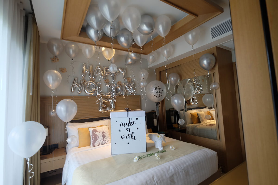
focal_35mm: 17
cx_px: 139
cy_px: 92
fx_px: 131
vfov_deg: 70.4
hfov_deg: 93.3
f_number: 4
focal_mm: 11.5
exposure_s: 1/42
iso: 400
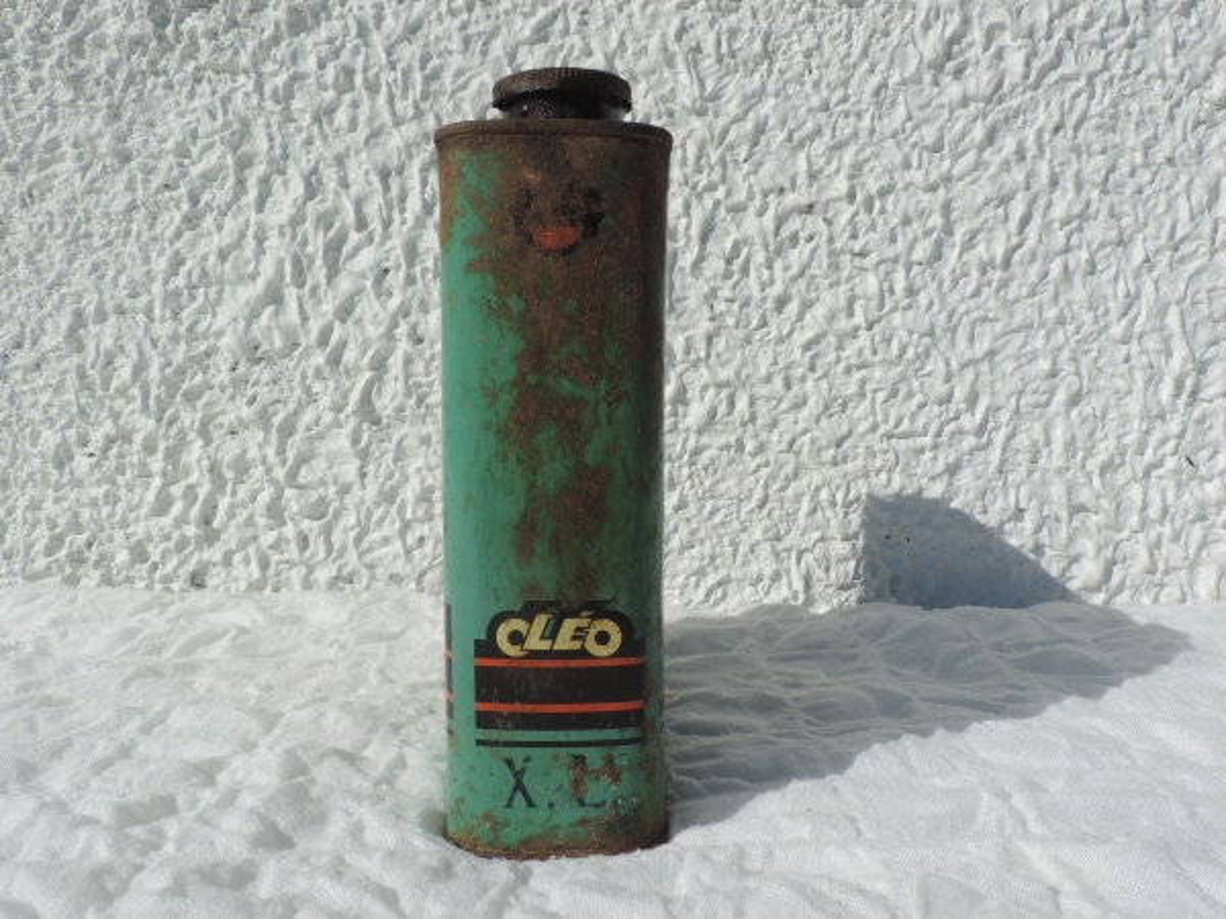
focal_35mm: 28
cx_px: 613
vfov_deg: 49.7
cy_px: 460
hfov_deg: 63.4
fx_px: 992
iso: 80
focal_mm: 4.9
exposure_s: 1/1600
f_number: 4.3
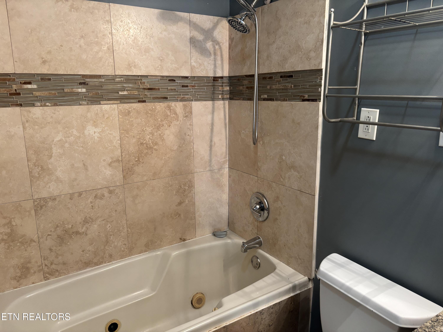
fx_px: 333
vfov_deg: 53.1
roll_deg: +0.3
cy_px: 166
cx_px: 222
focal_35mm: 26
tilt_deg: -12.2
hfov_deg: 67.3
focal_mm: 5.96
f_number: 1.6
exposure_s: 1/60
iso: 250
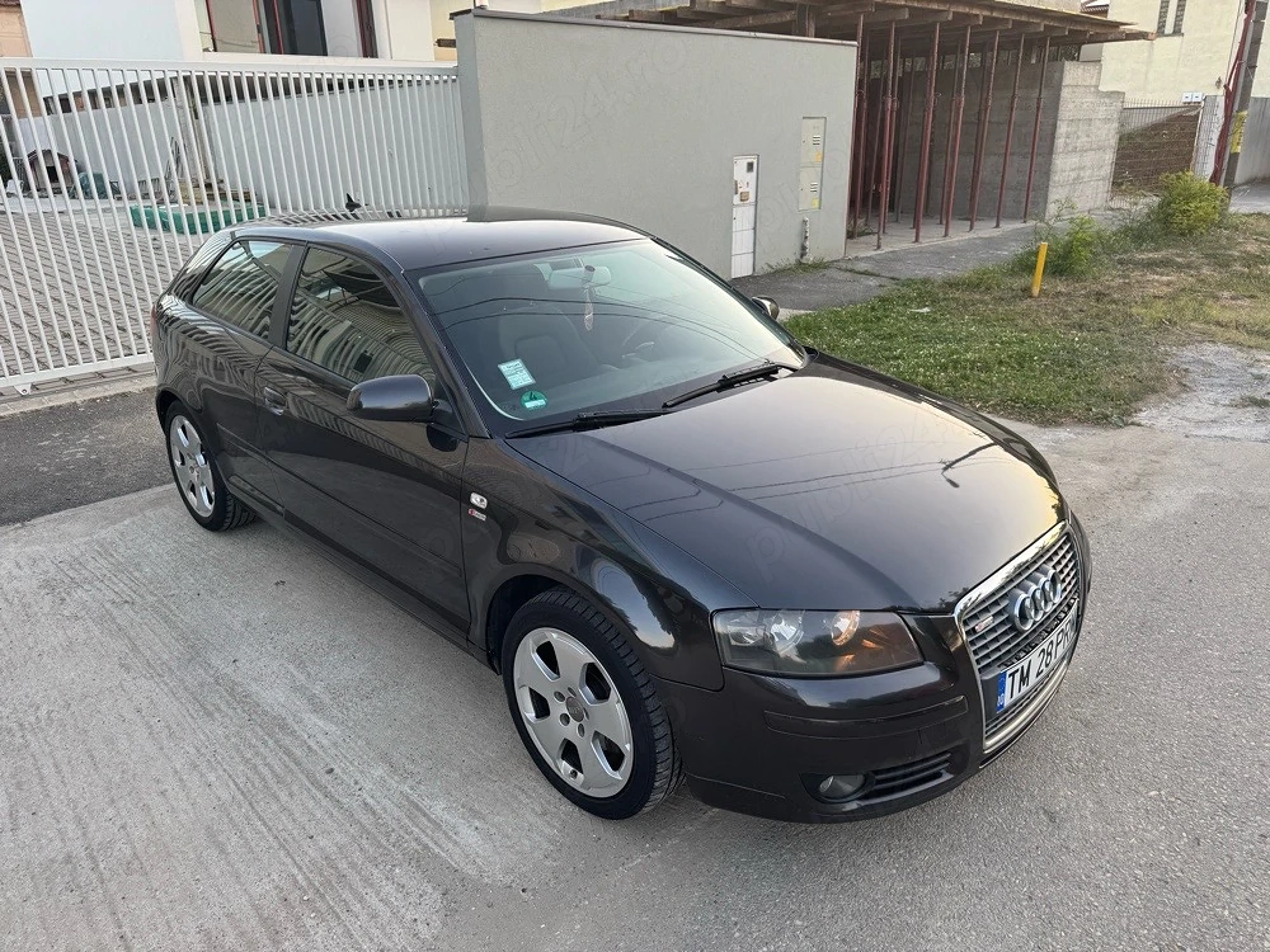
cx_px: 635
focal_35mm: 24
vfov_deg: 56.8
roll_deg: +2.7
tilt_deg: -20.0
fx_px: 881
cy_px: 476
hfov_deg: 71.6
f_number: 1.78
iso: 64
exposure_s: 1/121
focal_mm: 6.76
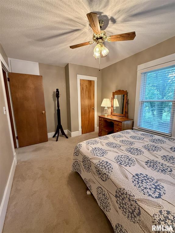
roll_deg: +2.0
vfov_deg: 102.1
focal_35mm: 14
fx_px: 94
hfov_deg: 85.6
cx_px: 88
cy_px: 116
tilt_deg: -9.4
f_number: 2.2
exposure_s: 1/60
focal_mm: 2.22
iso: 500
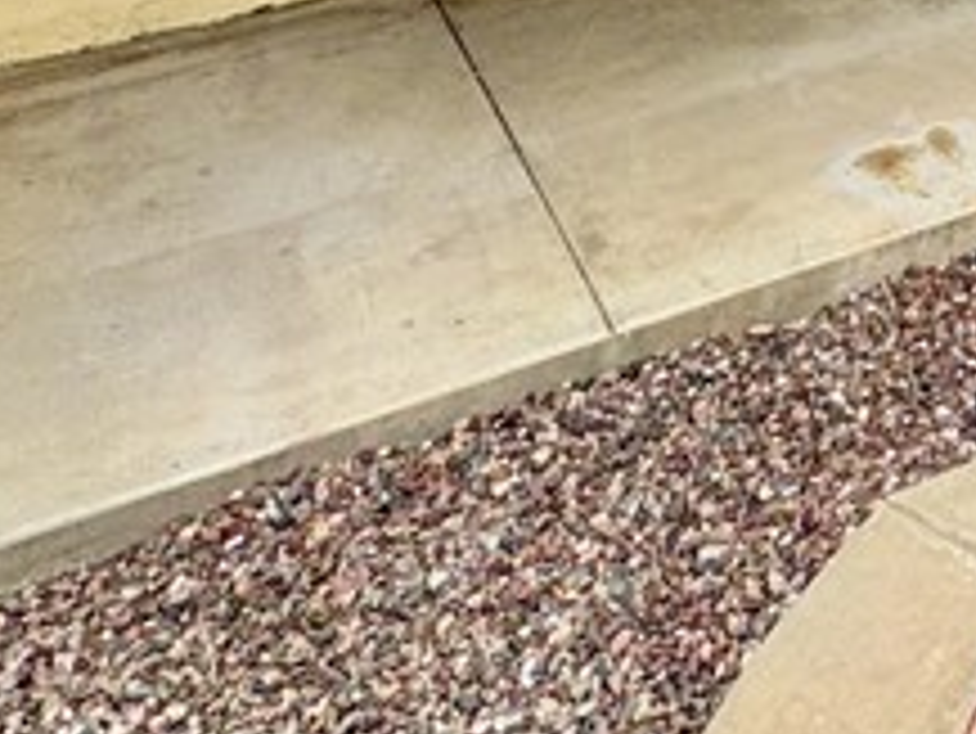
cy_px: -815
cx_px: 1385
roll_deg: +2.8
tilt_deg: +3.1
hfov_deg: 24.3
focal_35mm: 66
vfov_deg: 16.1
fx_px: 1862
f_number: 2.2
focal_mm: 2.22
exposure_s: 1/473
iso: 40
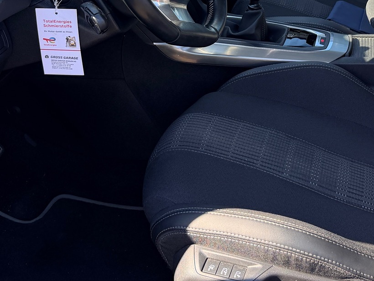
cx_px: 263
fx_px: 637
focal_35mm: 59
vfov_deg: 23.5
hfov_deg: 32.3
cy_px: -14
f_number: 1.78
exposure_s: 1/593
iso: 100
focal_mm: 6.76
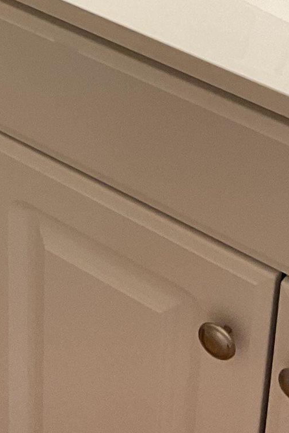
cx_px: -97
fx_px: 1481
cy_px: -129
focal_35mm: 123
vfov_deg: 15.8
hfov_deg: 10.9
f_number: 1.8
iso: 50
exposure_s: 1/60
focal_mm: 3
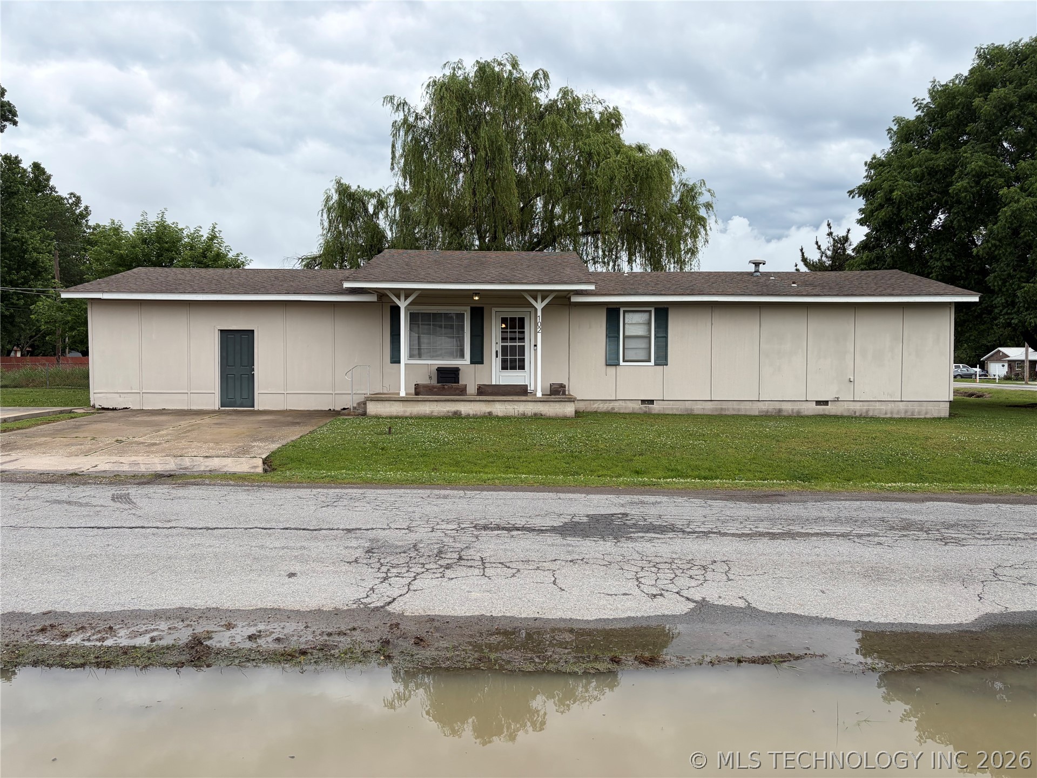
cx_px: 518
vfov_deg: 53.1
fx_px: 779
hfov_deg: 67.3
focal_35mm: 26
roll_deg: +0.1
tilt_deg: -1.5
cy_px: 389
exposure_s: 1/1337
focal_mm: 5.96
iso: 50
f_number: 1.6
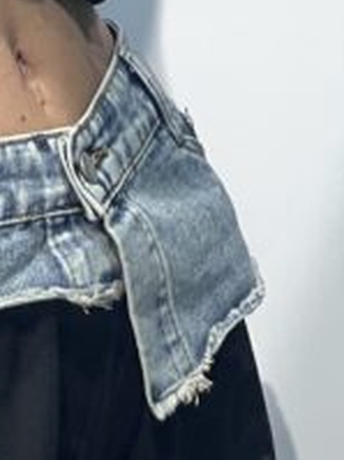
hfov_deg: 3.7
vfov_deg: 4.9
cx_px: -46
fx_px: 5266
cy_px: 1110
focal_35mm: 397
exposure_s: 1/100
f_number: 2.8
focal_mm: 9
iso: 50
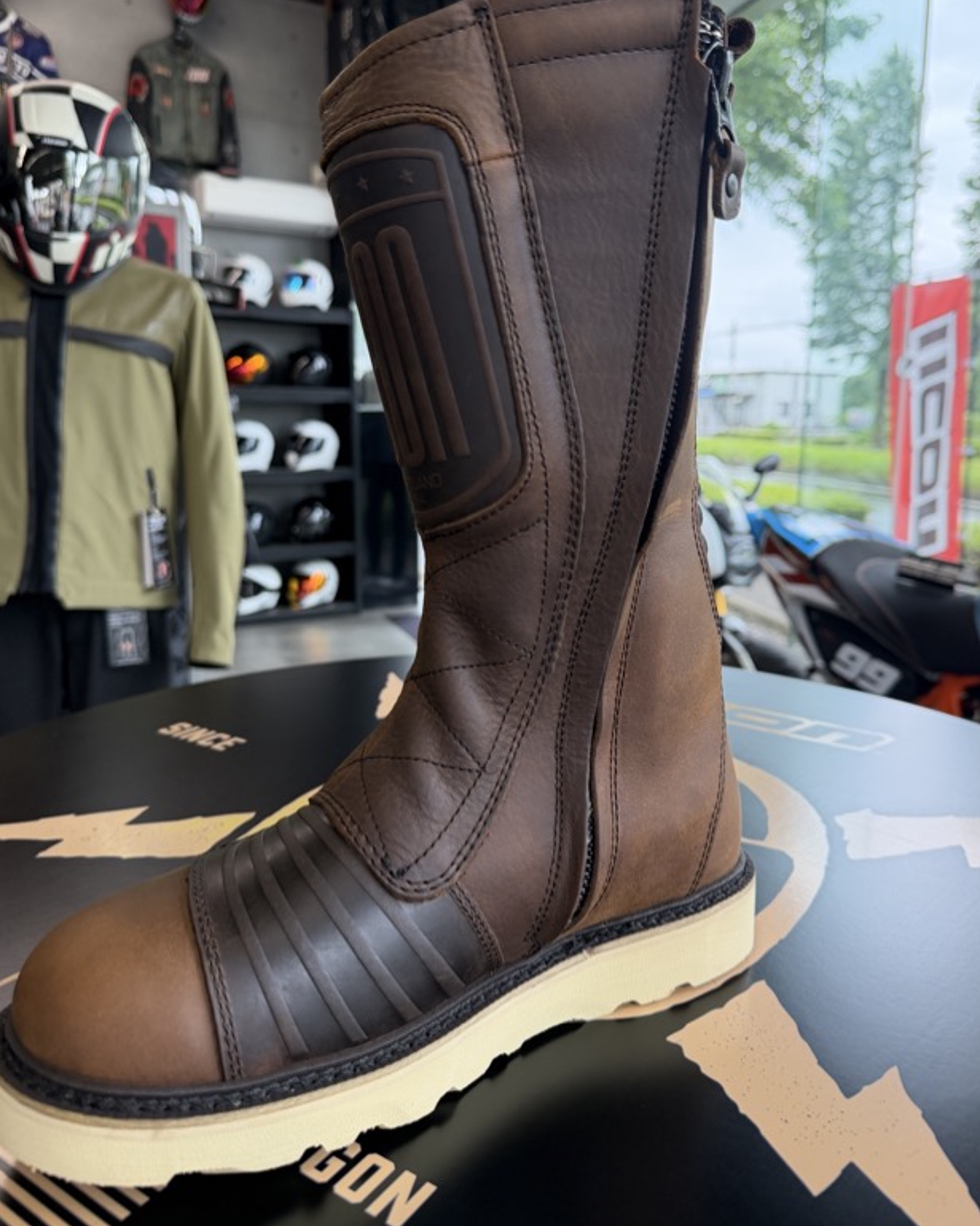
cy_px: 556
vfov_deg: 65.9
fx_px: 943
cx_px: 497
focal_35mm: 26
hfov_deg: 54.9
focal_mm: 6.76
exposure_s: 1/224
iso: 160
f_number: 1.78
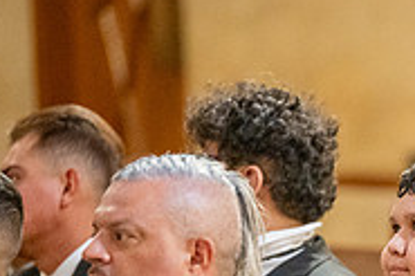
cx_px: 581
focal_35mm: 627
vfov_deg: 2.2
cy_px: 387
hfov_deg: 3.3
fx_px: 7221
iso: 2000
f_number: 2.8
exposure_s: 1/100
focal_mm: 200
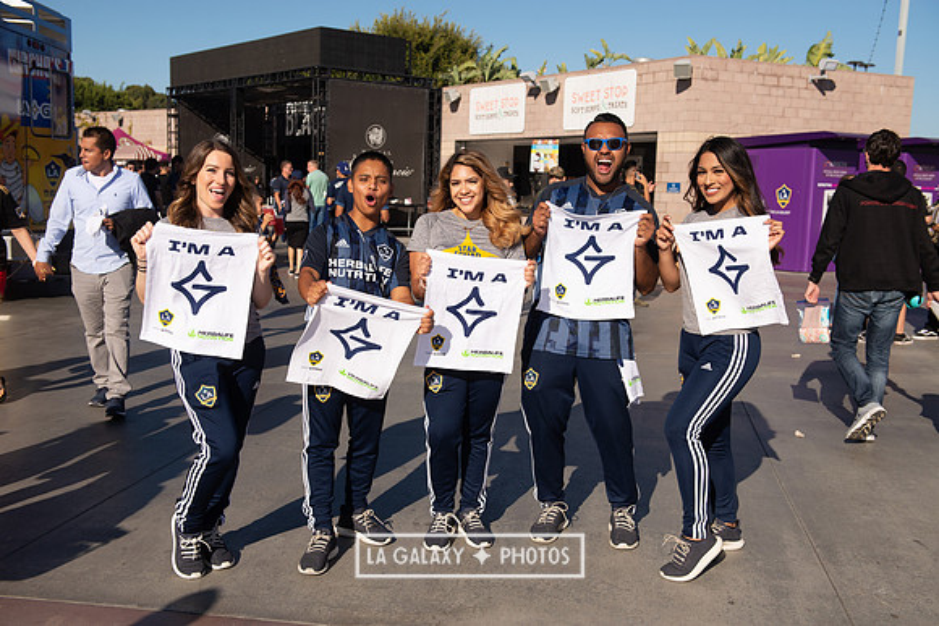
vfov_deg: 33.4
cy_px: 313
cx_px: 470
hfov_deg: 48.4
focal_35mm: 40
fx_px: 1044
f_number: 5.6
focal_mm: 40
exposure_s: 1/2000
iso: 200
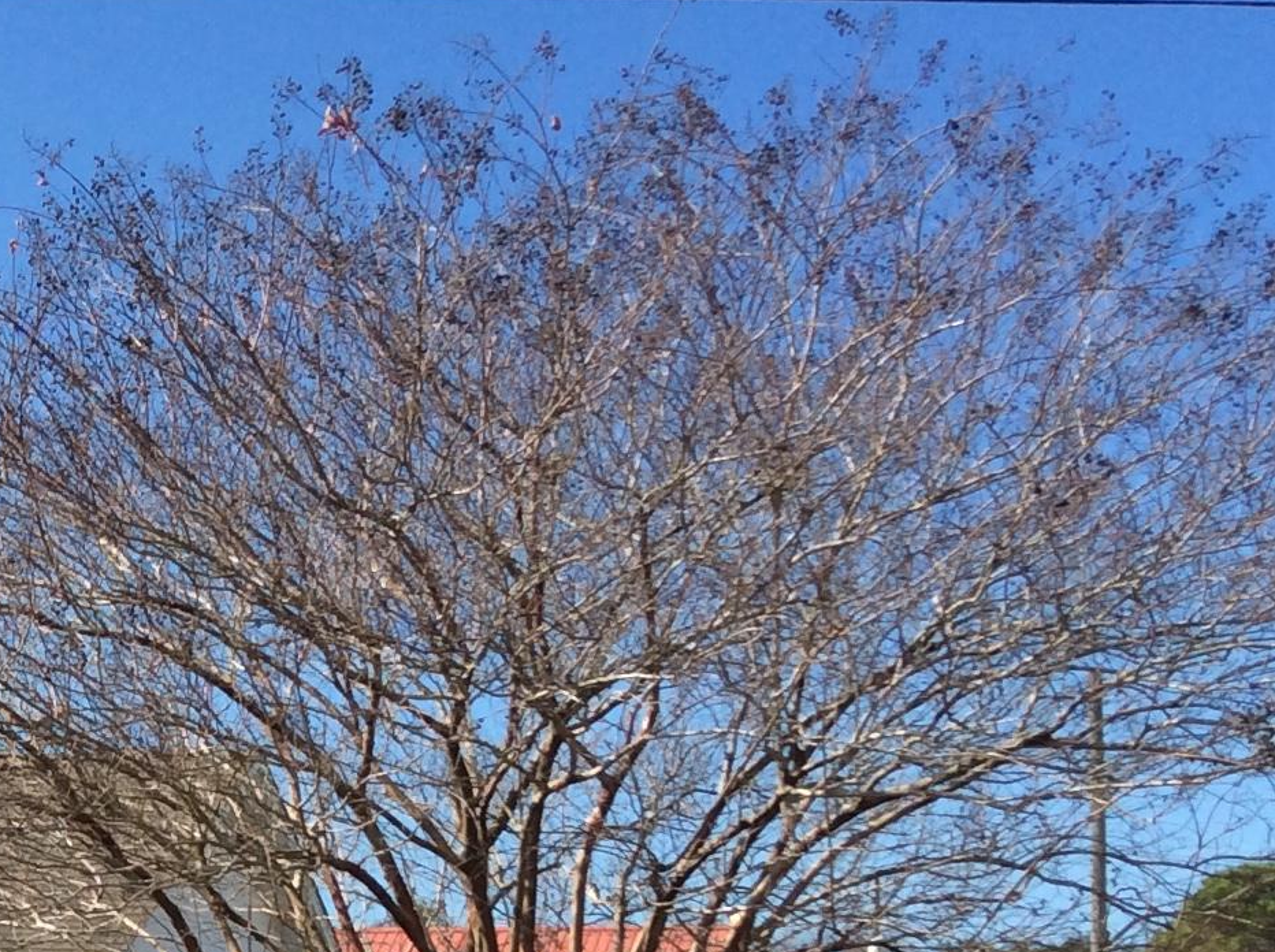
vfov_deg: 16.2
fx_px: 3273
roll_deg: -1.0
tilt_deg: +4.1
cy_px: 938
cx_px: -190
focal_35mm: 89
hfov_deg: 20.8
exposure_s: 1/1362
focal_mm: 3.3
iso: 32
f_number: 2.4
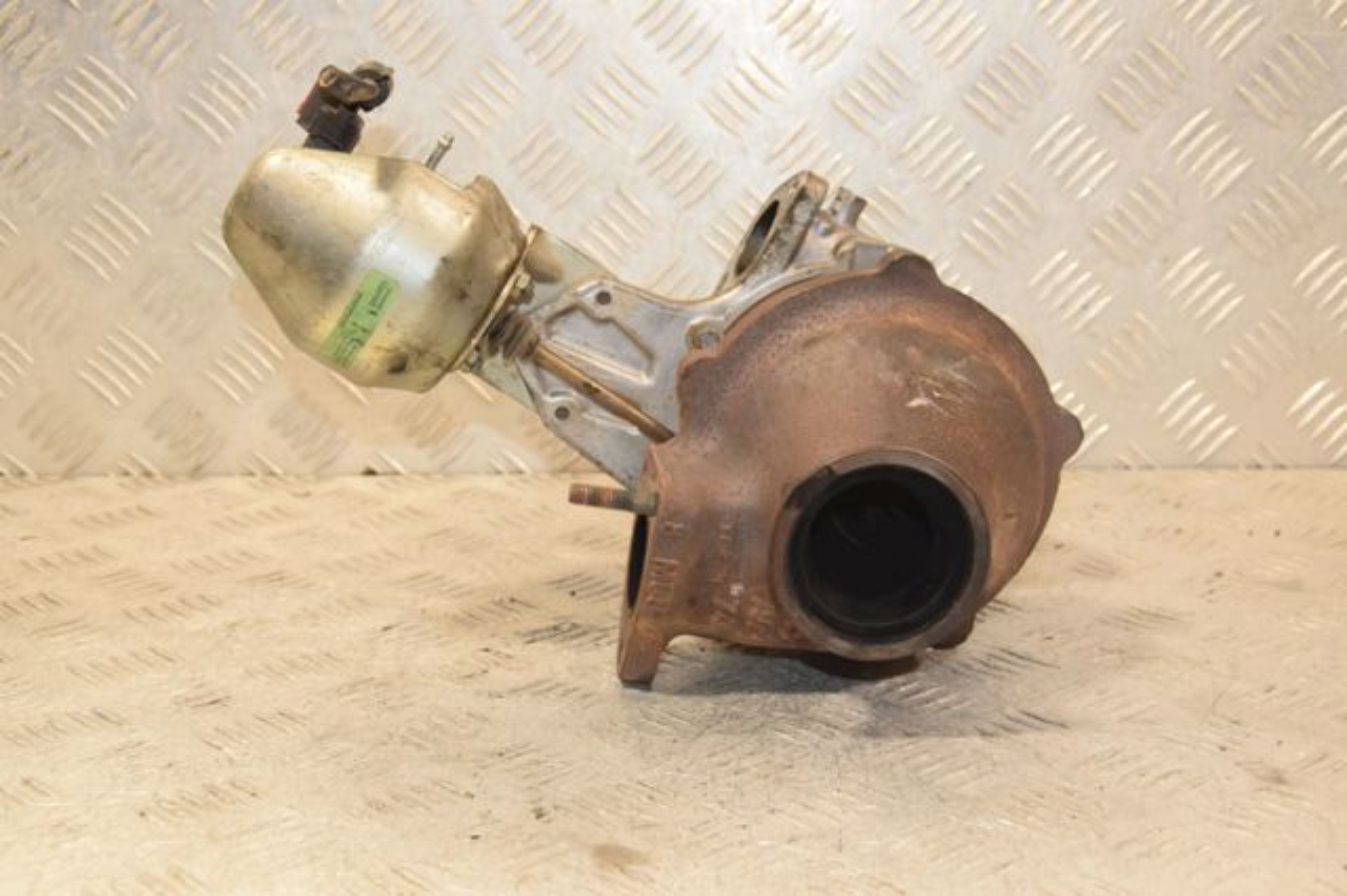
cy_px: 448
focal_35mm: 52
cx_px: 674
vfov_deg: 25.7
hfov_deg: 37.9
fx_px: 1963
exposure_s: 1/160
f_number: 6.3
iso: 1600
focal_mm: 35
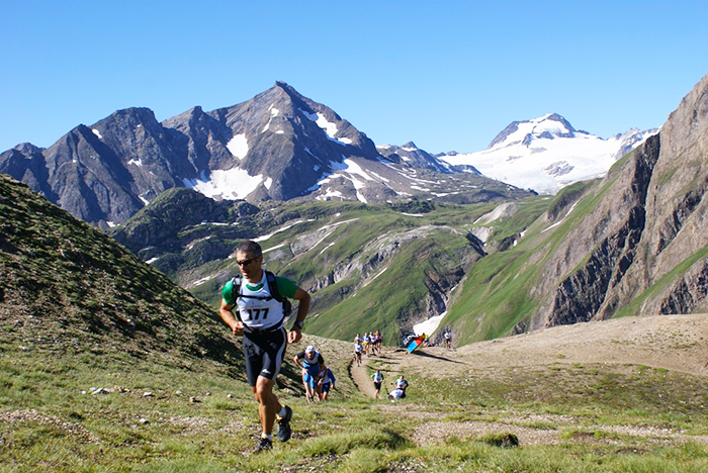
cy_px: 236
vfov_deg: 29.9
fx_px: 886
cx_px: 354
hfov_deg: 43.6
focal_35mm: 45
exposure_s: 1/320
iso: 100
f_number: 8
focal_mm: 30
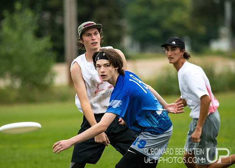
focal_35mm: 472
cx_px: 118
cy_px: 84
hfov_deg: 4.3
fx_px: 3147
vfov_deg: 3.1
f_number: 4
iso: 1600
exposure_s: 1/2000
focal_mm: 300
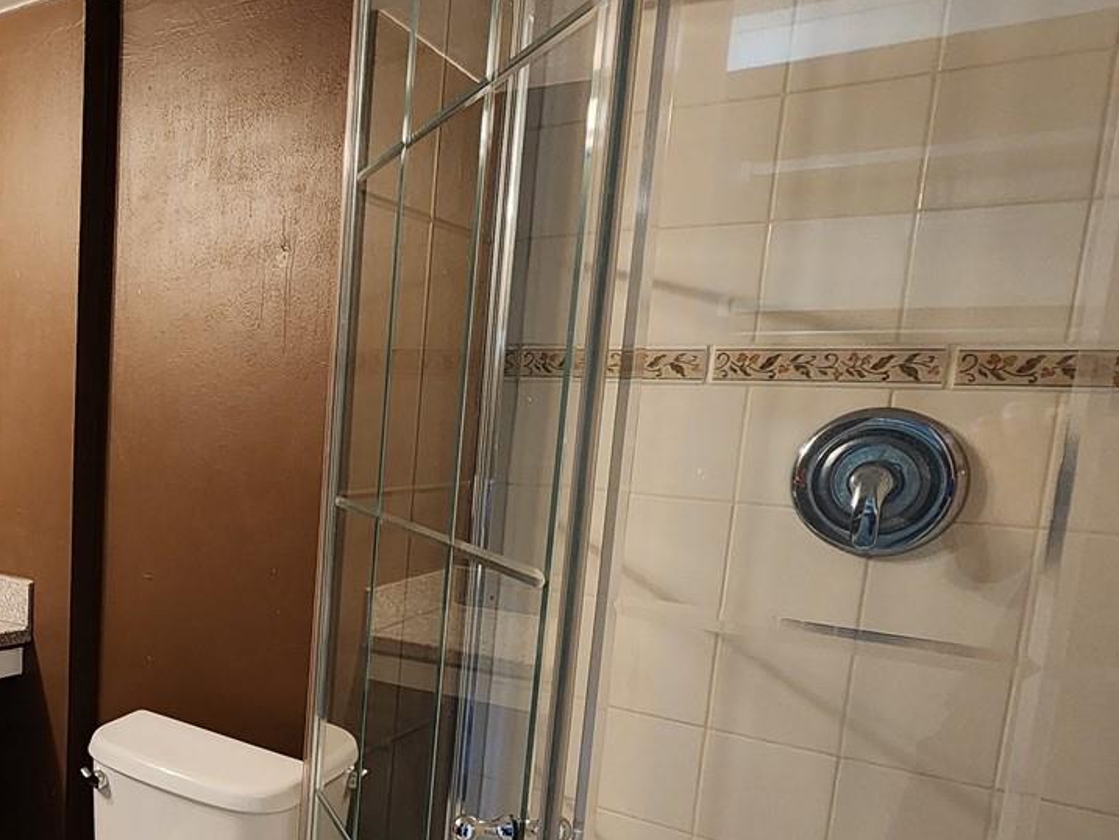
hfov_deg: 55.9
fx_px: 938
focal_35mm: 29
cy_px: 556
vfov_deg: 47.5
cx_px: 179
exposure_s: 1/40
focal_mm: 2.2
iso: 400
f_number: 2.2
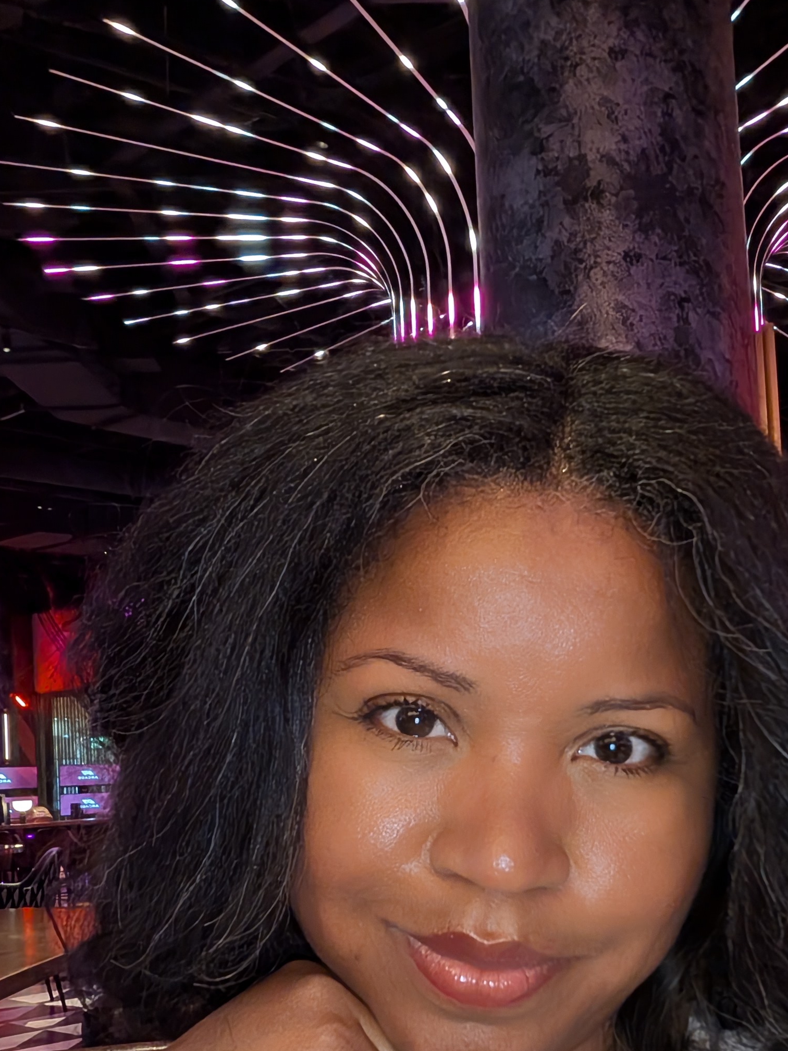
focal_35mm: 42
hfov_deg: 34.0
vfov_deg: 44.4
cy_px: 661
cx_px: 540
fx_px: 1275
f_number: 2.2
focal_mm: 2.74
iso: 470
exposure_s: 1/30.3
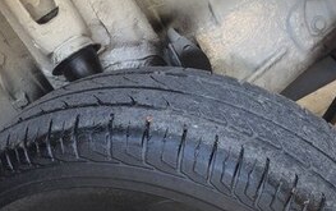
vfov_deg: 15.7
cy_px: 314
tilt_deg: -28.1
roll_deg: +25.9
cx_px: 227
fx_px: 706
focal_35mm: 77
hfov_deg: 26.6
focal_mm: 4.15
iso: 50
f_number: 2.2
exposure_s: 1/100
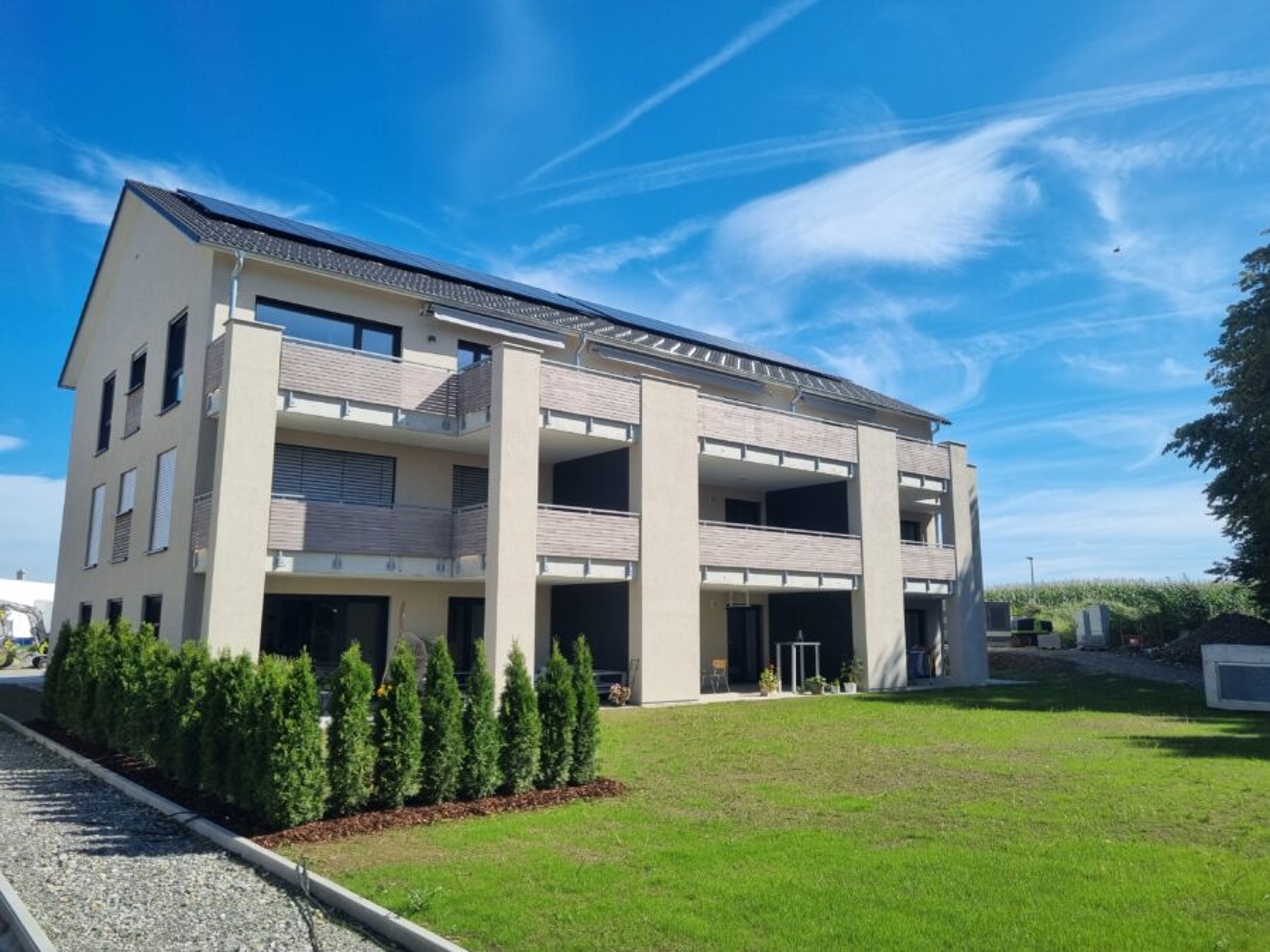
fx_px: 954
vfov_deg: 53.1
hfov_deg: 67.3
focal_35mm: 26
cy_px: 476
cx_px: 635
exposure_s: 1/2688
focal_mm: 5.4
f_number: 1.8
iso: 50
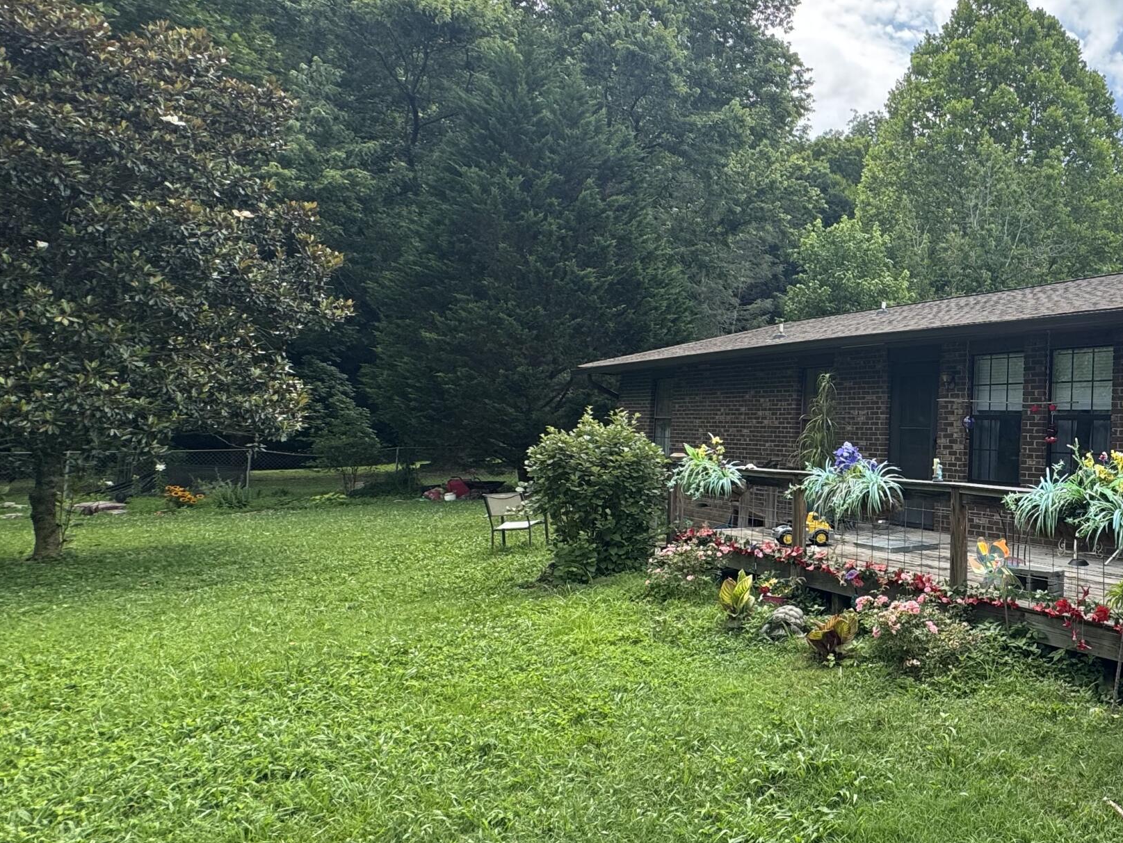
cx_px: 1041
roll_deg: -2.4
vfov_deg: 53.1
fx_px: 844
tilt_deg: +2.9
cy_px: 403
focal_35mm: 26
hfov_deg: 56.5
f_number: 2.2
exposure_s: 1/295
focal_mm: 2.22
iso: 40
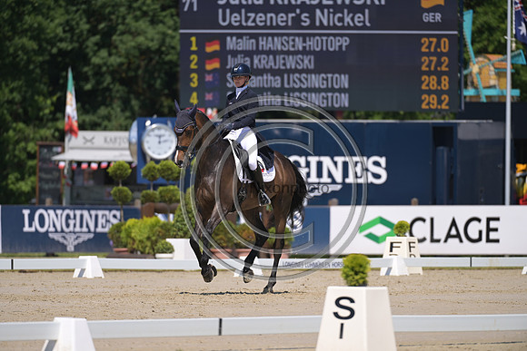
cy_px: 176
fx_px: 5564
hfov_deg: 5.4
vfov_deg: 3.6
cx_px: 264
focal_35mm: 380
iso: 180
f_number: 5
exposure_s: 1/1250
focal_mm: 380
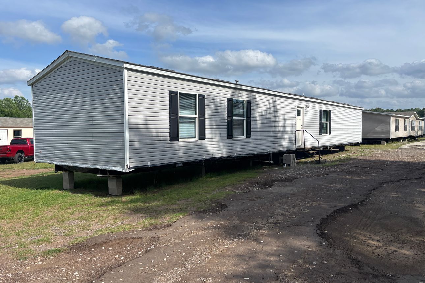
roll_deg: +1.0
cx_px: 209
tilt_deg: -1.6
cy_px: 144
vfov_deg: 46.4
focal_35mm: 28
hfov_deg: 65.5
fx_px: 331
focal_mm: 5.96
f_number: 1.6
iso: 50
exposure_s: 1/3650
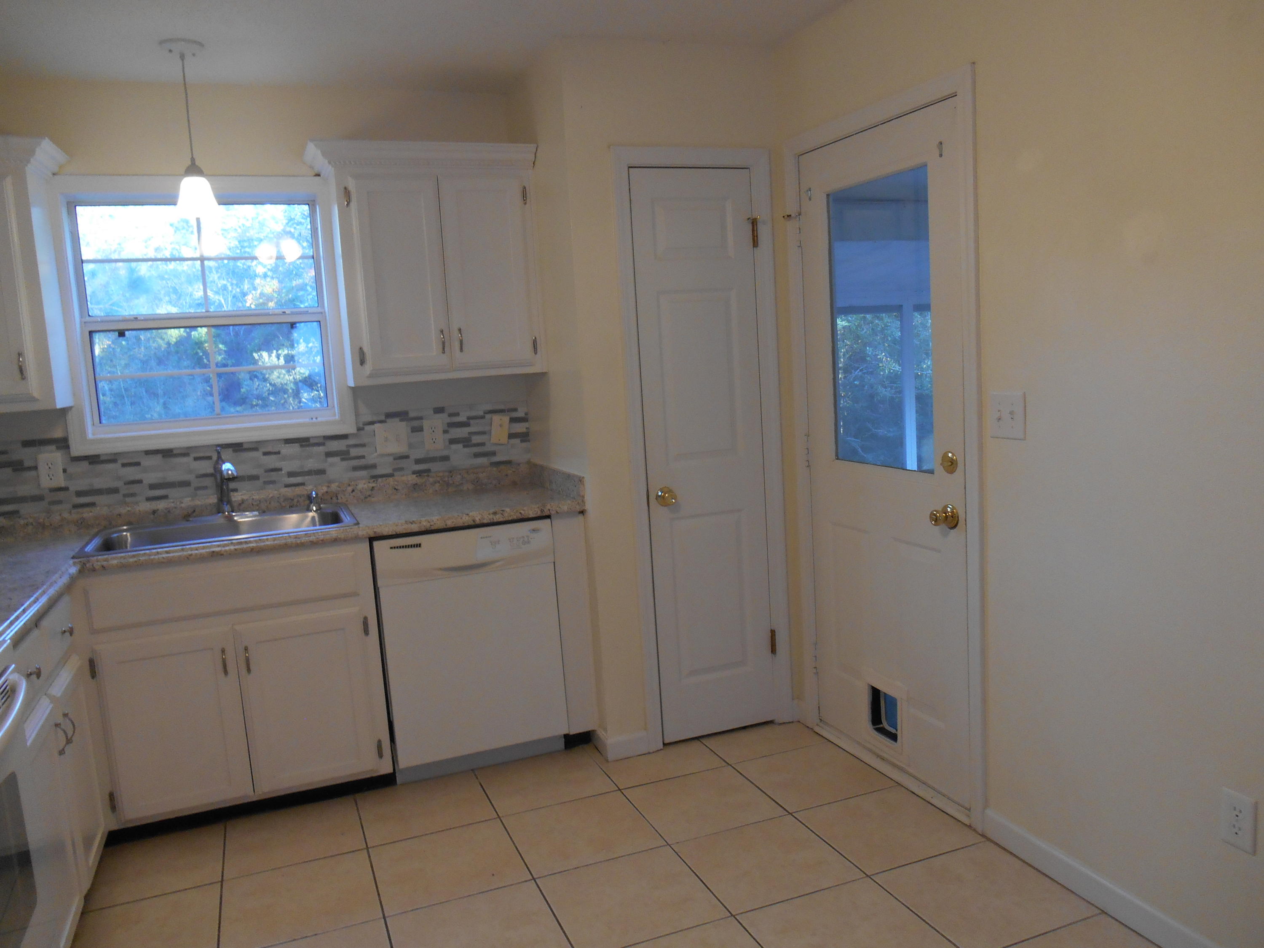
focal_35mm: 26
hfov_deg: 67.3
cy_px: 474
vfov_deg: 53.1
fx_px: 949
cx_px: 632
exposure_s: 1/30
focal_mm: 4.7
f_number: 3.4
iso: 200
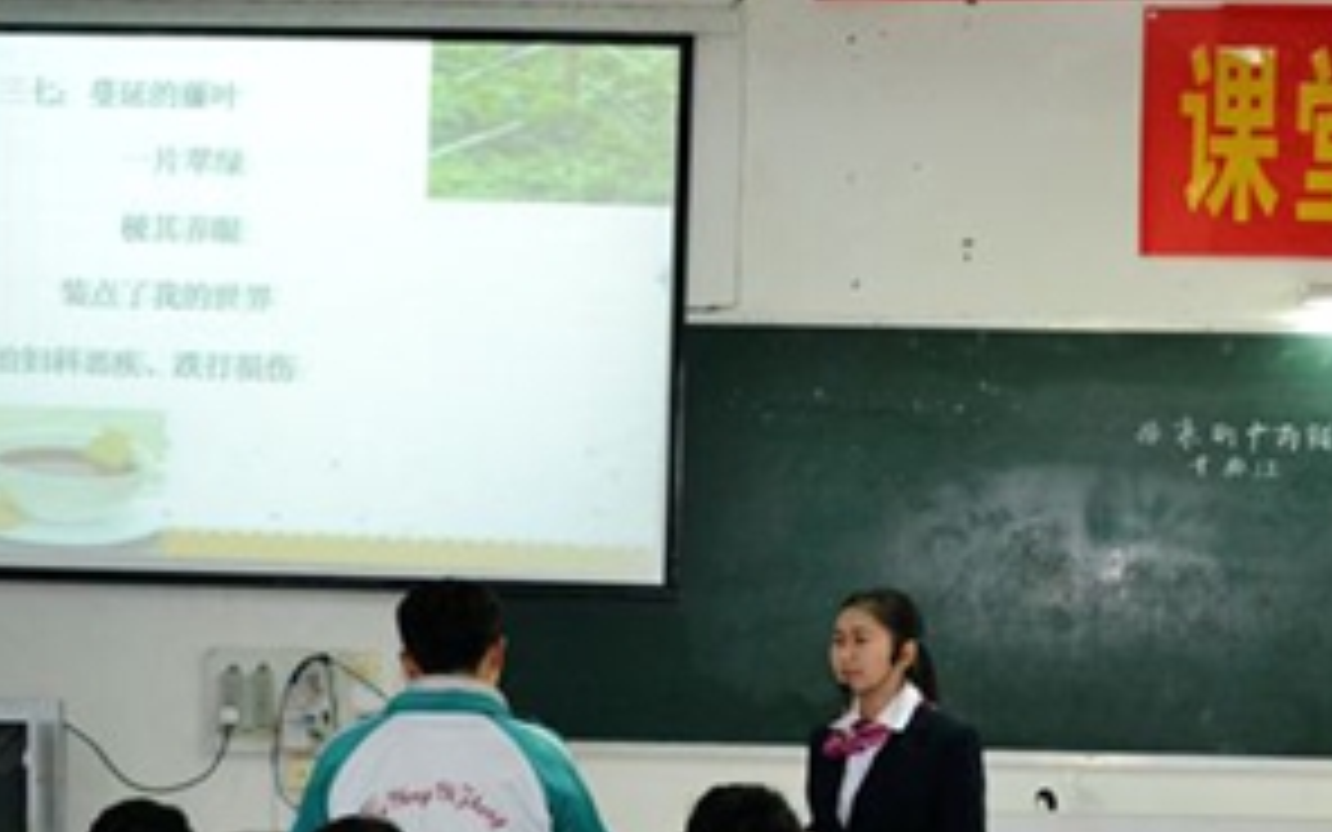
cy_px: 747
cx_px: 936
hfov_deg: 23.4
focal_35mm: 88
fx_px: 3195
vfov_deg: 14.7
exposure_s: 1/60
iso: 2200
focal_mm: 34
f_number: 5
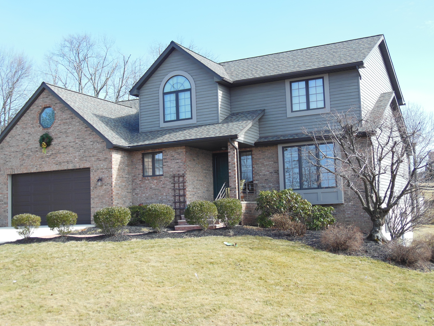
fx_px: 577
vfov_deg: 31.5
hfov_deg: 41.2
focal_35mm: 46
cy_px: 155
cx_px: 206
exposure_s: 1/400
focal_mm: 7.7
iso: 125
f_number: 3.8
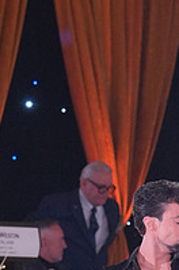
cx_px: 52
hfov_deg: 3.1
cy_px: 377
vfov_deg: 4.7
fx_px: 3278
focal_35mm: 438
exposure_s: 1/400
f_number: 4
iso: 1600
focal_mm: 100
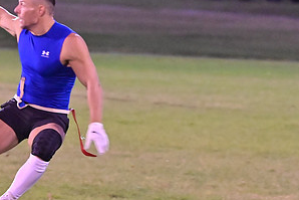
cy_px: 86
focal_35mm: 526
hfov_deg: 3.9
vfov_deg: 2.6
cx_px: 147
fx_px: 4371
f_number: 4
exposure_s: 1/250
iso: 6400
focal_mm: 180
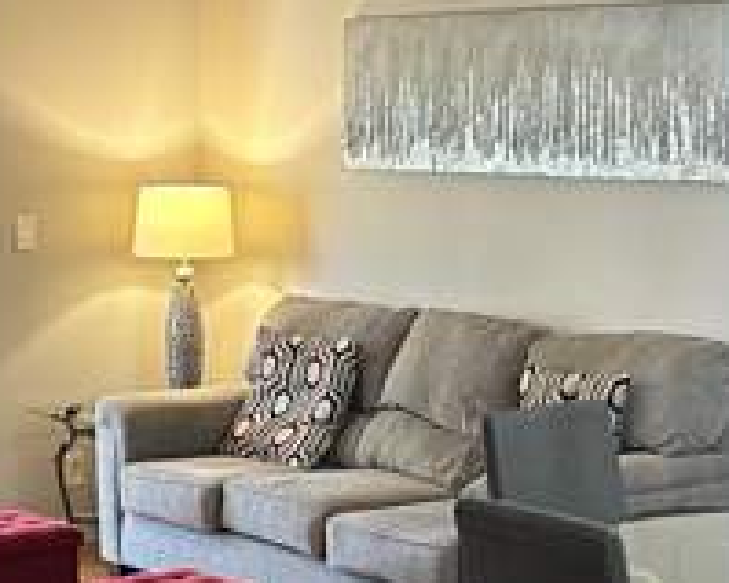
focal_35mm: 102
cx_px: 194
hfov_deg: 18.7
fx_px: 2200
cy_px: 620
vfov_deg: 14.8
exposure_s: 1/60
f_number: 1.5
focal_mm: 5.7
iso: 320
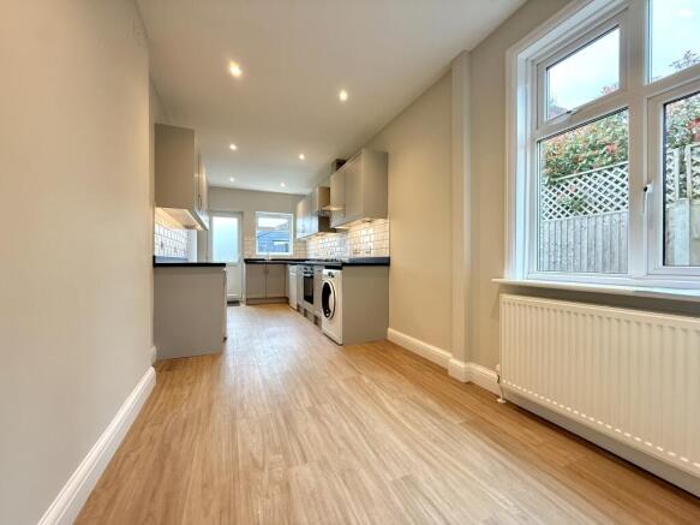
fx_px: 283
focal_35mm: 14
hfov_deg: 102.1
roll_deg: -0.1
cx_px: 350
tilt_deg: -0.4
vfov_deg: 85.7
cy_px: 262
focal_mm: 2.22
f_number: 2.2
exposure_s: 1/100
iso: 160
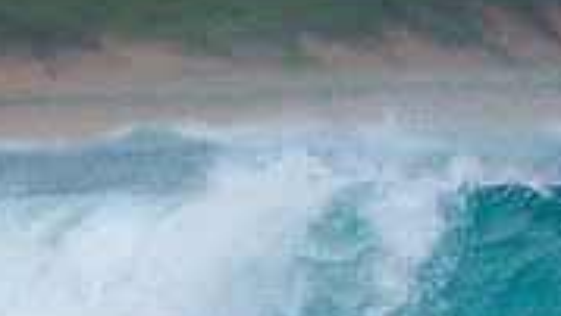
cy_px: 512
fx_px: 30369
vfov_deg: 0.6
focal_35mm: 2040
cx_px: 288
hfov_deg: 1.1
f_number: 5.6
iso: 560
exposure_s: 1/2000
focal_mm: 400
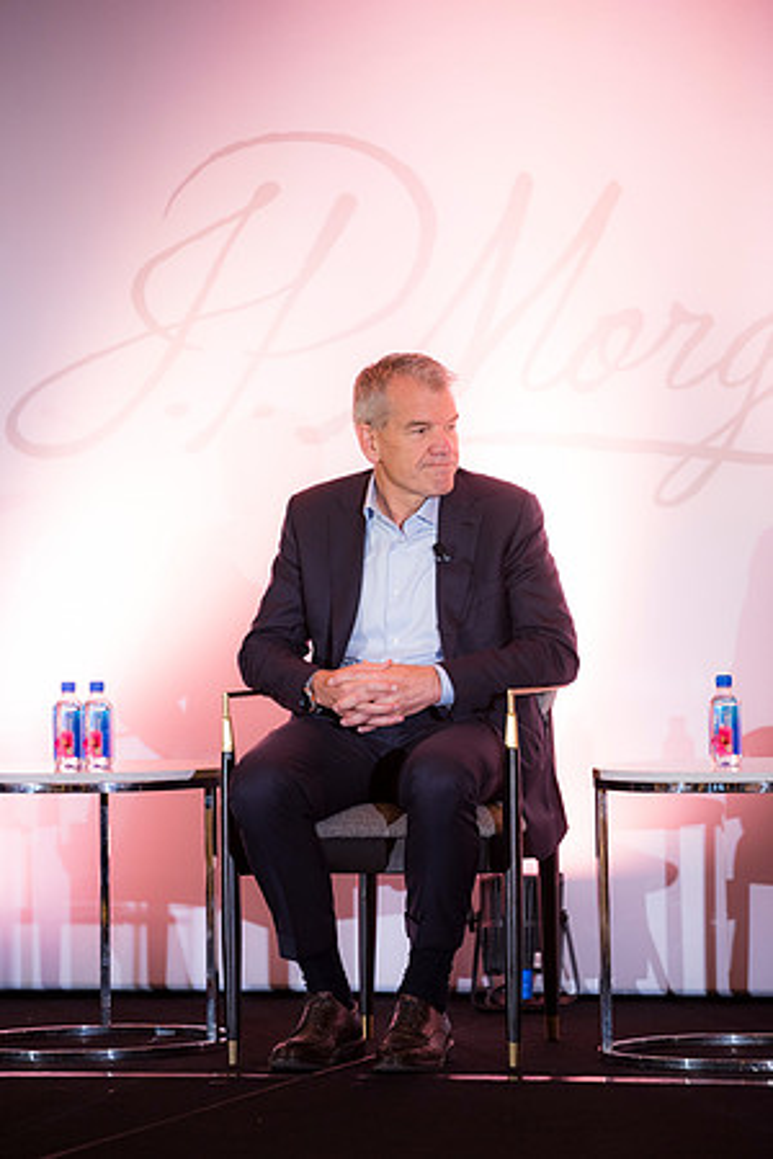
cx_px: 386
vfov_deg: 10.3
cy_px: 580
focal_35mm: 200
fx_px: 6441
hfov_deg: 6.9
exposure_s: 1/160
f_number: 2.8
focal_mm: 200
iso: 800
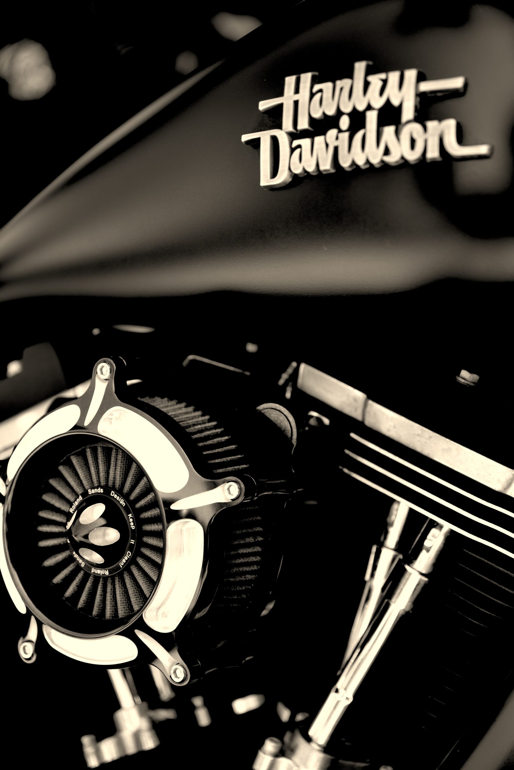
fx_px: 1498
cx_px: 257
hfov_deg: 19.5
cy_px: 385
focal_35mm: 70
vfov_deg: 28.8
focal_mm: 70
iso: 100
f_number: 3.2
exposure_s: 1/60
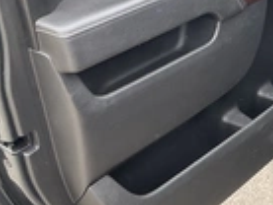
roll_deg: -1.0
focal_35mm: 81
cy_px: 0
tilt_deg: -22.2
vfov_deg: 17.8
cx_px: 318
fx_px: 640
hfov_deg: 22.4
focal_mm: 3
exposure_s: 1/172
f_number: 1.8
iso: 32
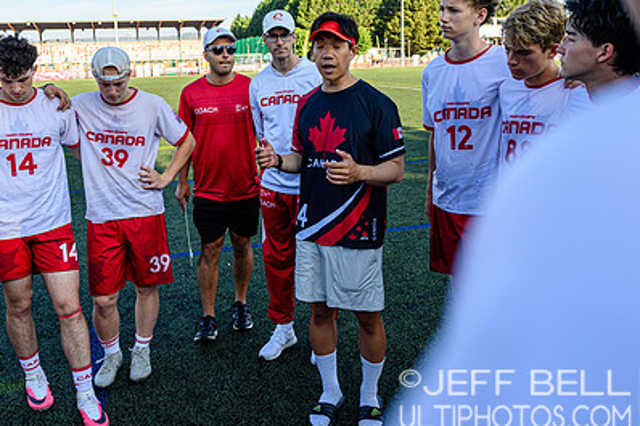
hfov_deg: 54.4
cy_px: 137
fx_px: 622
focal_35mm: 35
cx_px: 293
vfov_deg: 37.4
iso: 100
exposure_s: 1/250
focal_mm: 24
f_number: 4
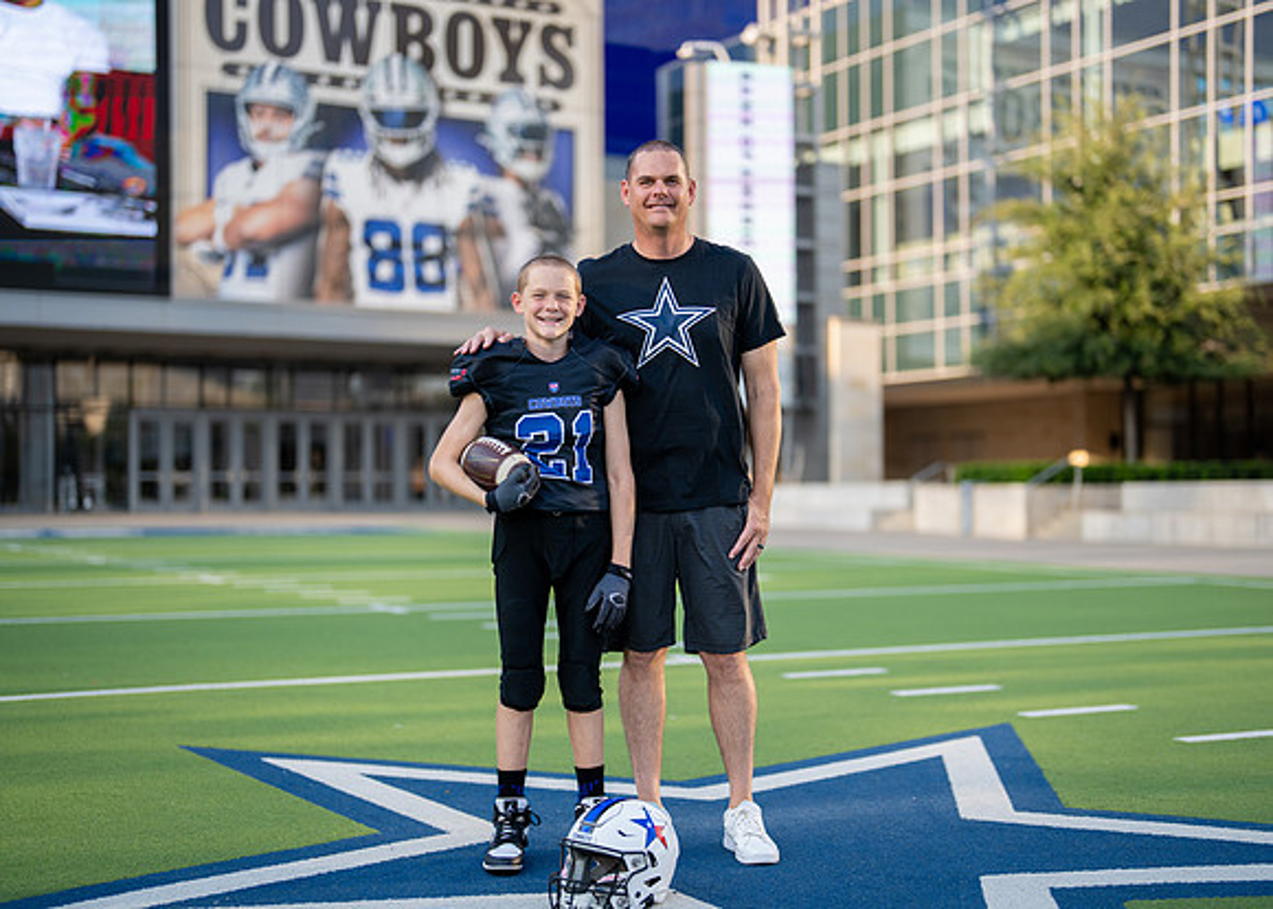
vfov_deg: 26.2
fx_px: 1956
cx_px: 669
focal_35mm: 54
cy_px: 460
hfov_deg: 36.0
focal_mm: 50
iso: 100
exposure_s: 1/2000
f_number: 1.2
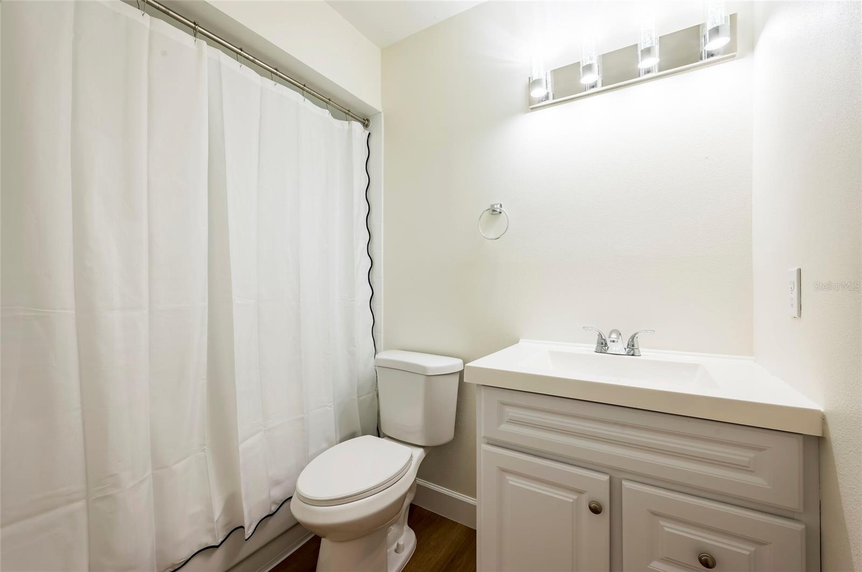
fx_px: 359
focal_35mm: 15
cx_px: 431
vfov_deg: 77.2
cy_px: 286
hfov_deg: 100.5
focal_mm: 15
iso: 250
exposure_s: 1/60
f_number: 10
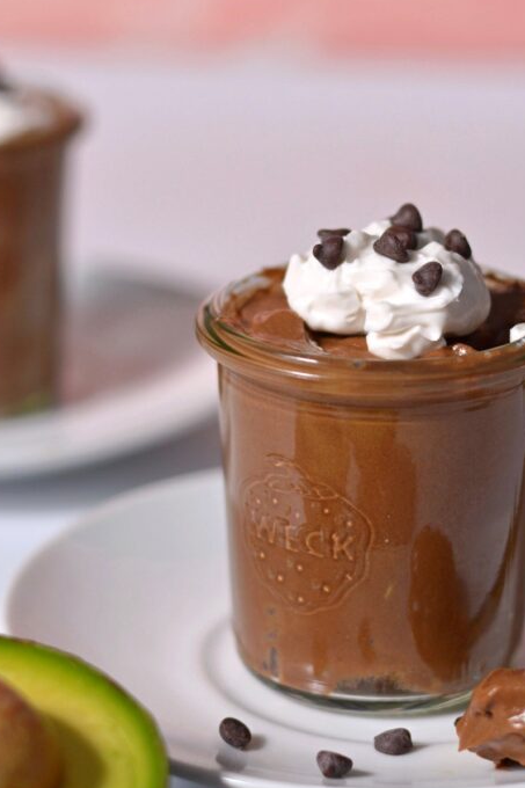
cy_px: 300
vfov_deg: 18.1
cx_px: 325
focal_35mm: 113
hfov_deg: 12.1
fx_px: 2473
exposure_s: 1/320
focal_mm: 50
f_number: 2.8
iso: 200
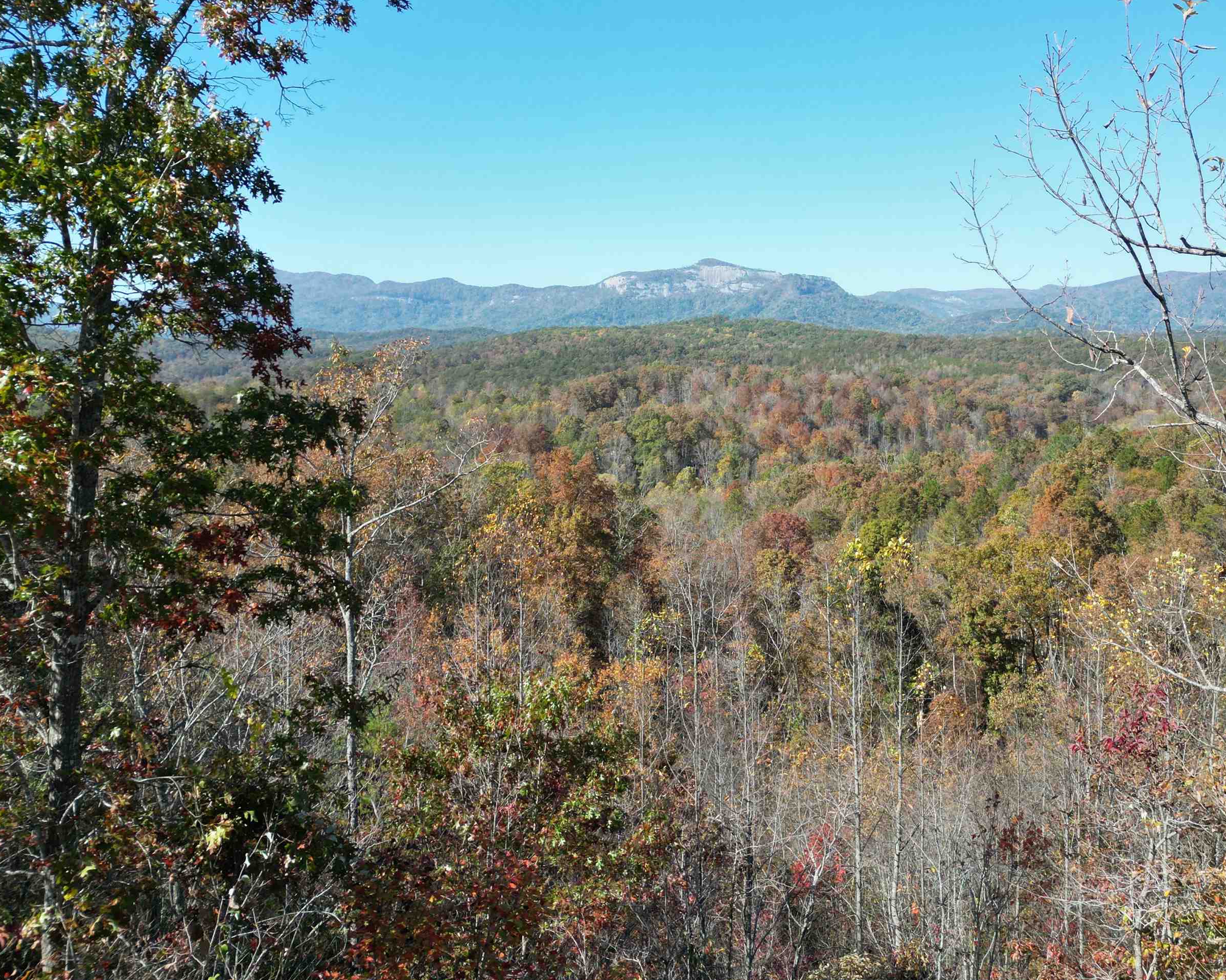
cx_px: 716
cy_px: 399
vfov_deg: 48.3
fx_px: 1089
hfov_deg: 58.4
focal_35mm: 30
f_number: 1.7
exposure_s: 1/2000
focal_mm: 6.72
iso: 140
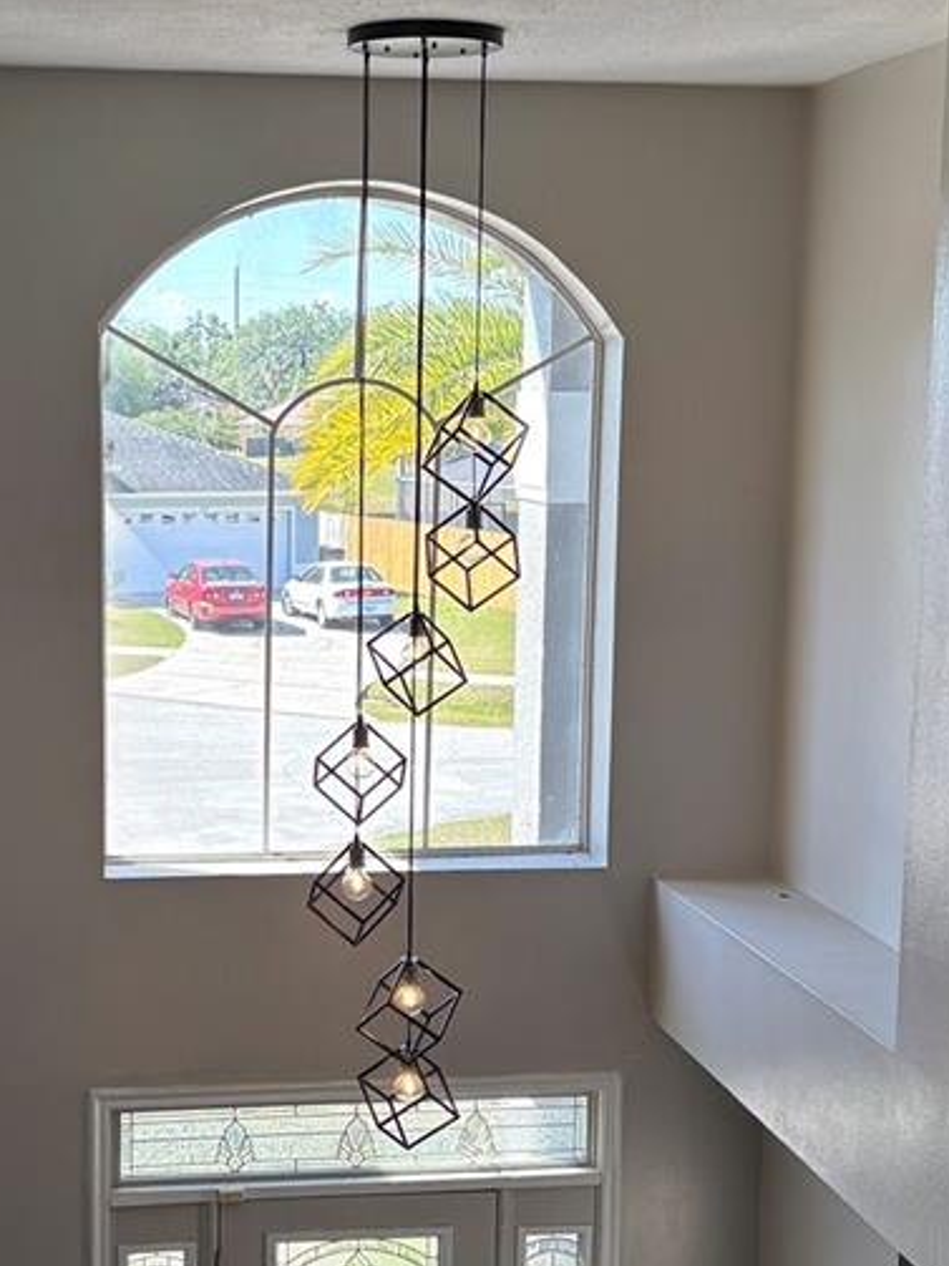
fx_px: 2267
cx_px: 325
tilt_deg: -10.7
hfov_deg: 23.5
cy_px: 763
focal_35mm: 62
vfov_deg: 31.1
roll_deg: -1.6
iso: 40
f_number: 1.6
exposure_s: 1/218
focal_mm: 5.96
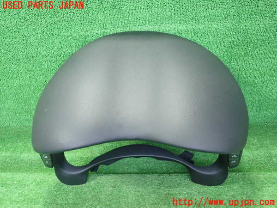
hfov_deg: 60.0
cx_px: 138
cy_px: 104
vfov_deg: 46.8
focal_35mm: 30
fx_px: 240
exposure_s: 1/125
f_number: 2.3
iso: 800
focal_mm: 5.5
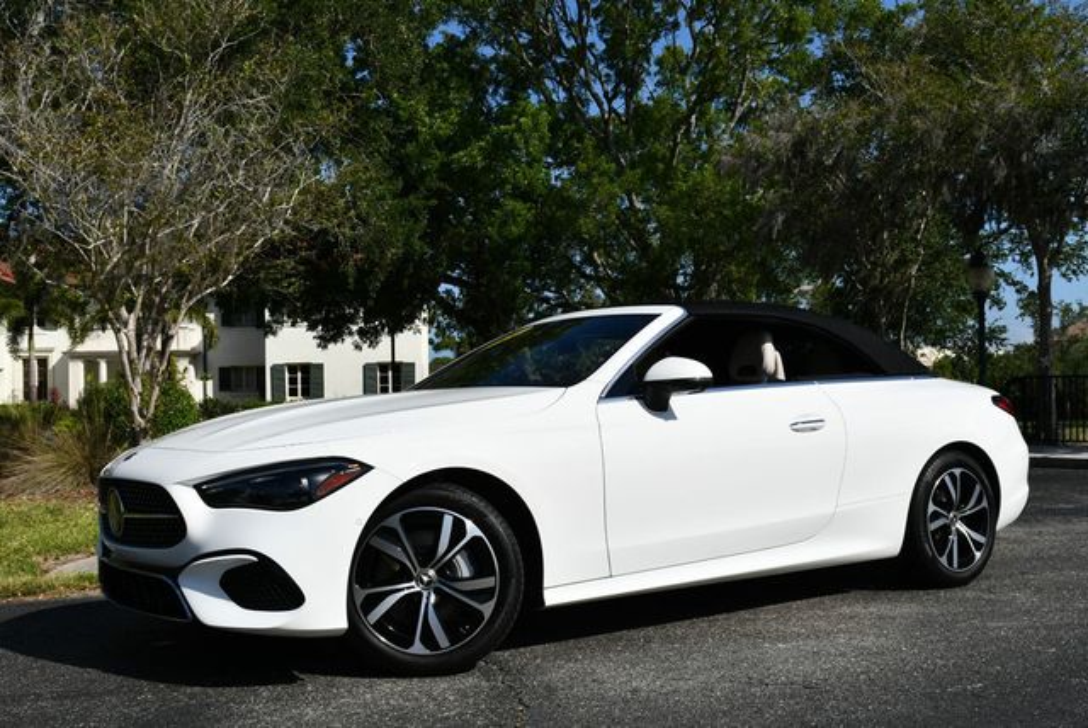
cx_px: 544
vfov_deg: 33.5
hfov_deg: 48.4
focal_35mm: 40
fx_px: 1210
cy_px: 364
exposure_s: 1/400
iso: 100
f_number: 10
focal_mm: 20
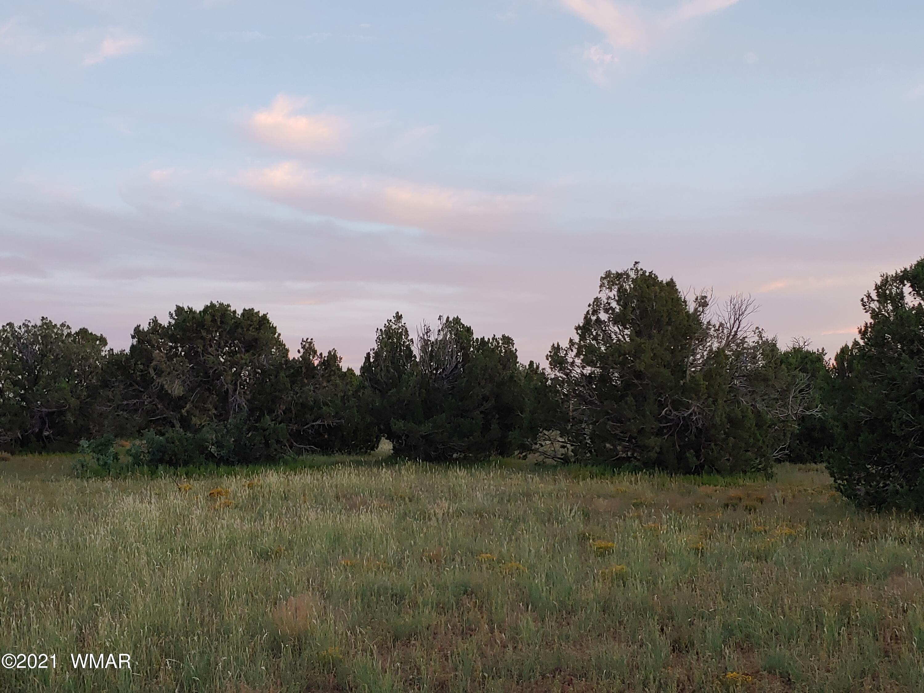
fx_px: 1068
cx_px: 462
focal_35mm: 40
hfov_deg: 46.8
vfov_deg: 36.0
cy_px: 346
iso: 50
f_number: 1.5
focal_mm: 4.23
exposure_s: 1/120
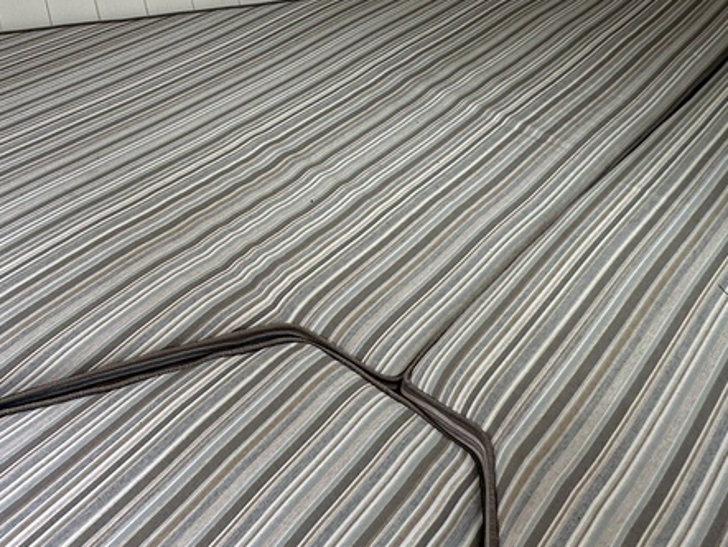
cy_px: -59
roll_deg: +0.7
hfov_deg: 43.6
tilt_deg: -19.2
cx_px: 40
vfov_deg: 32.9
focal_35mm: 38
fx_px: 800
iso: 40
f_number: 2.2
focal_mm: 2.22
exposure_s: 1/153
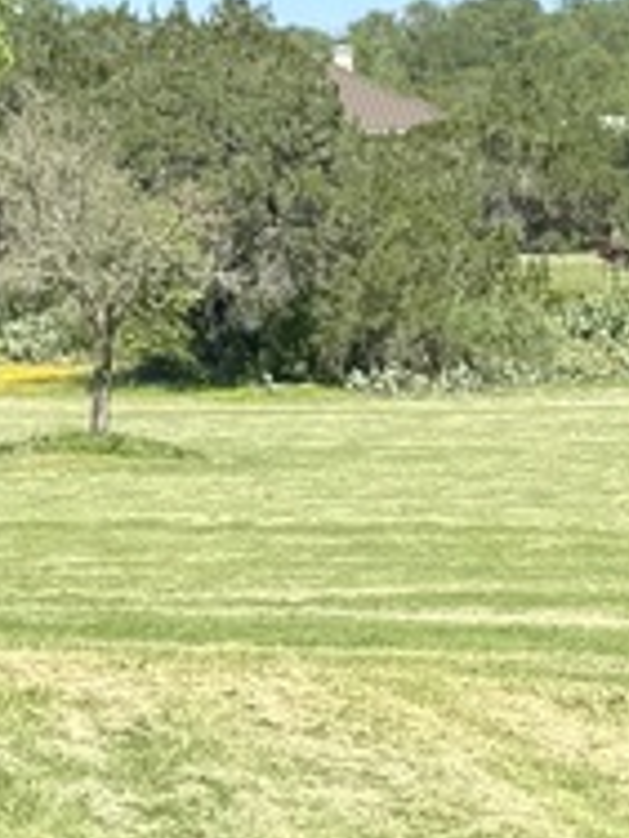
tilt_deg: -11.2
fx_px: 3343
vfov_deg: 14.0
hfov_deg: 10.6
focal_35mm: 138
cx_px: 772
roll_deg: +2.3
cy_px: 905
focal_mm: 6.76
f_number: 1.78
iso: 80
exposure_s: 1/3096
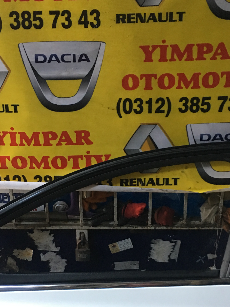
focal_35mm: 52
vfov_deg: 36.3
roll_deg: +1.9
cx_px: 97
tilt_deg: -23.2
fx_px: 461
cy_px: 214
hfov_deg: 28.0
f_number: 2.2
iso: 100
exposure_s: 1/8
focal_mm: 4.15
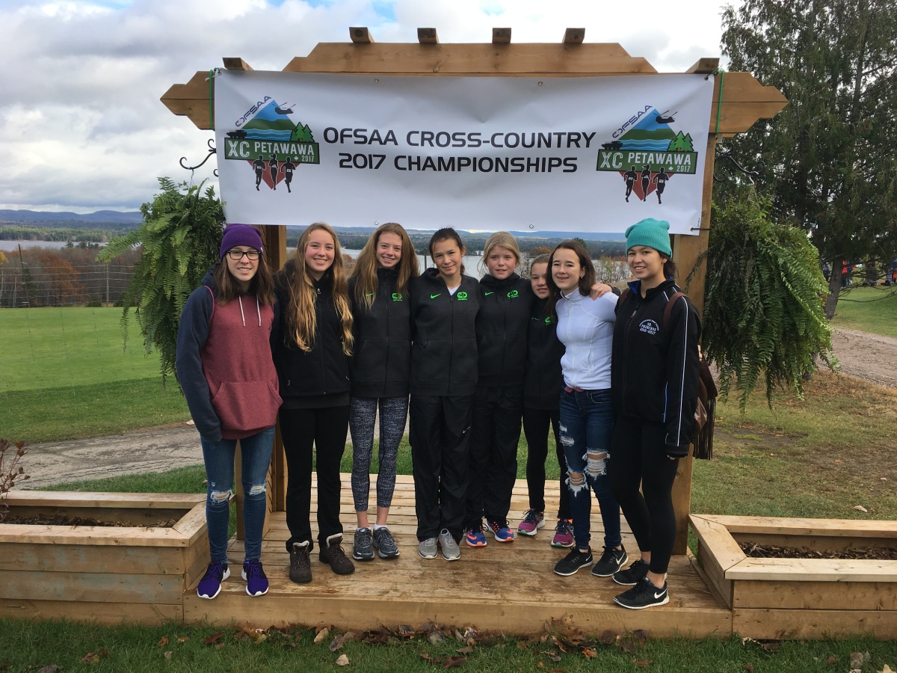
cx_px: 448
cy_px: 336
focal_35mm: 29
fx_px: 751
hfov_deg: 61.7
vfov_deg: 48.2
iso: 25
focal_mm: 4.15
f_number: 2.2
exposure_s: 1/460
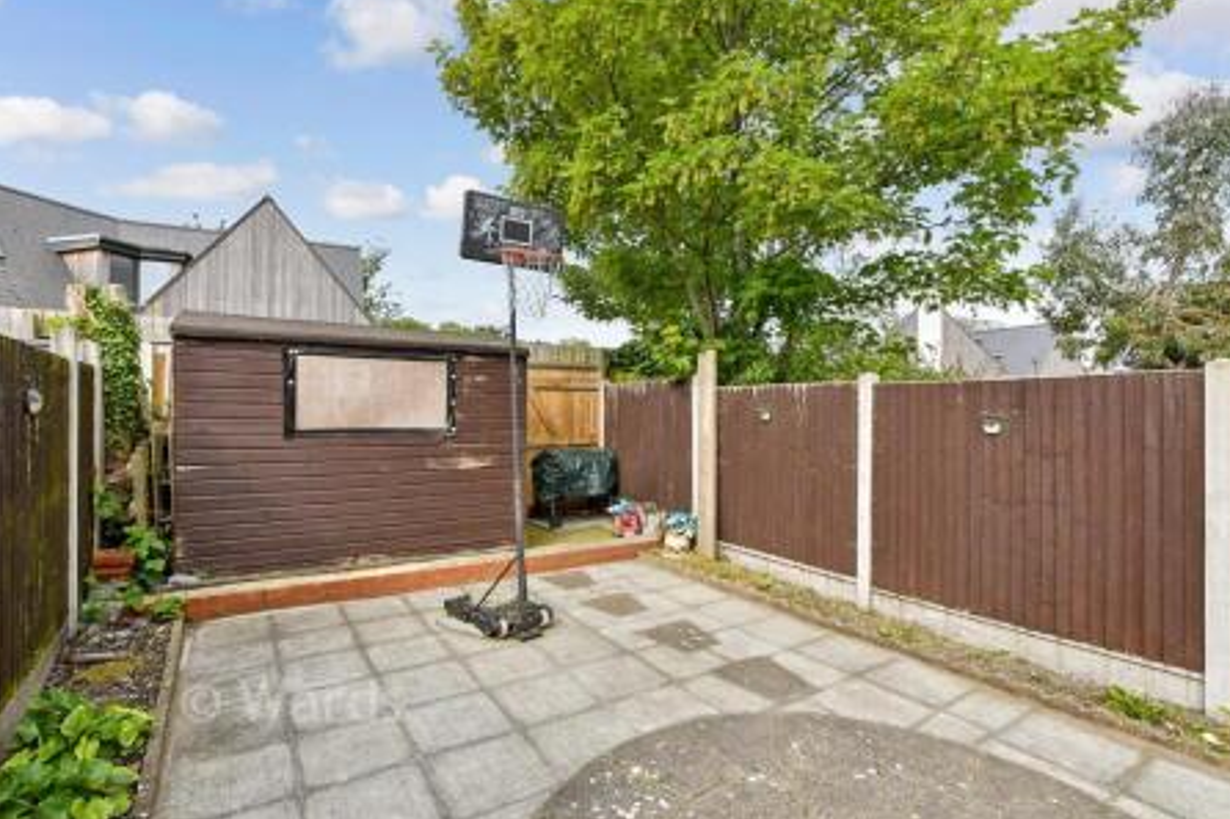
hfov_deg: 96.8
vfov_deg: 73.7
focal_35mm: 16
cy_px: 401
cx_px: 607
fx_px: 546
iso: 1600
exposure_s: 1/1250
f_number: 10
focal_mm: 10
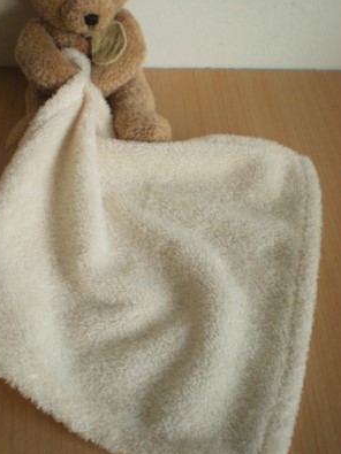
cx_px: 121
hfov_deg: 28.9
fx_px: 657
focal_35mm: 50
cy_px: 206
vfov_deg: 38.2
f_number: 3.1
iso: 200
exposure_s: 1/54
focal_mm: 6.3
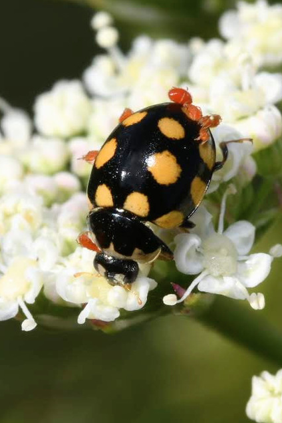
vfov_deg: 13.0
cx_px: 141
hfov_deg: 8.7
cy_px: 211
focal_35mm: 159
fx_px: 1862
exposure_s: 1/80
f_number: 32
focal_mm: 105
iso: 250
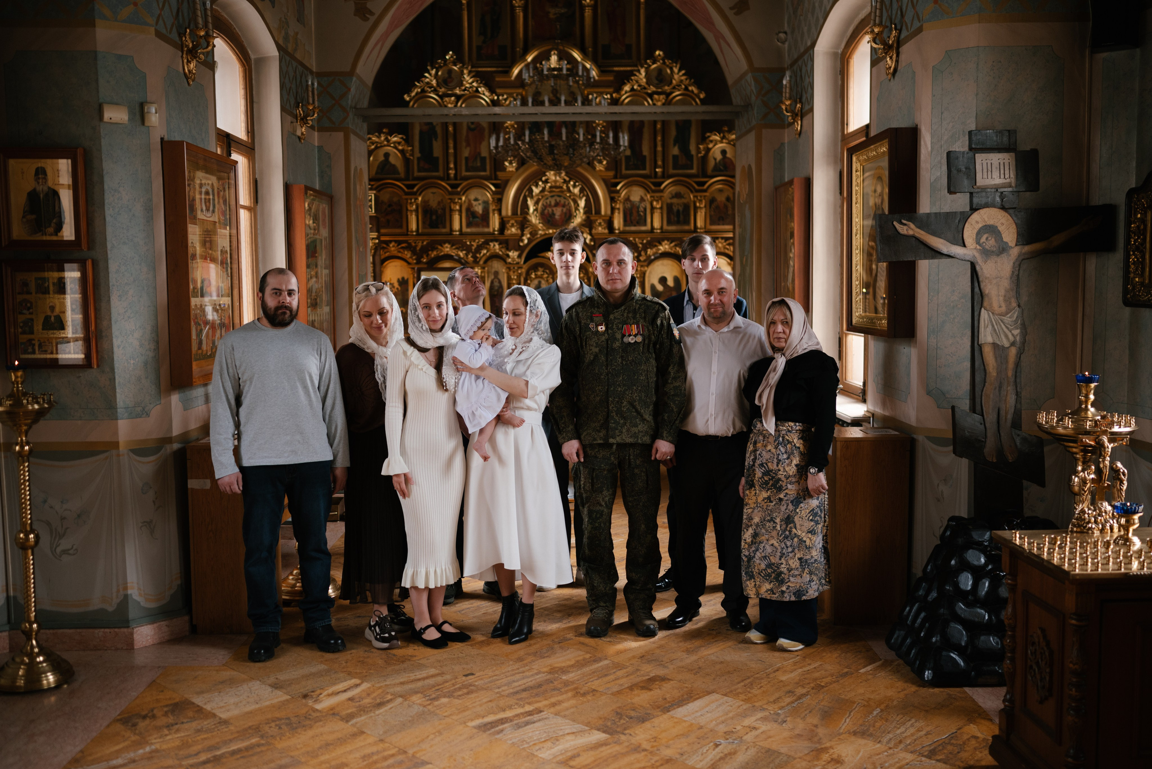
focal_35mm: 36
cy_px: 384
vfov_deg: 36.9
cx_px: 576
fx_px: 1153
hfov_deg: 53.1
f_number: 1.8
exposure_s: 1/250
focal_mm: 35
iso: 320
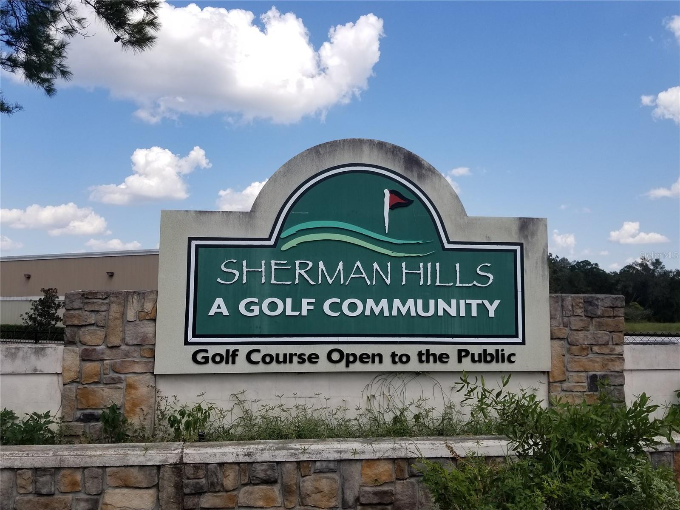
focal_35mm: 26
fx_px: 511
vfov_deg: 53.1
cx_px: 340
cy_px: 255
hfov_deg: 67.3
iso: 50
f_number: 1.7
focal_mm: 4.25
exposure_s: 1/2475
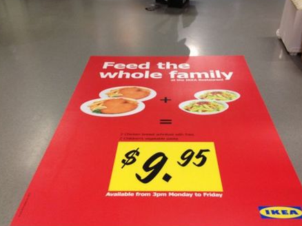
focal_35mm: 40
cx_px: 163
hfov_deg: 46.8
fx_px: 349
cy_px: 120
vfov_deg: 35.9
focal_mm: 4.28
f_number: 2.4
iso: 125
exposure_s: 1/20
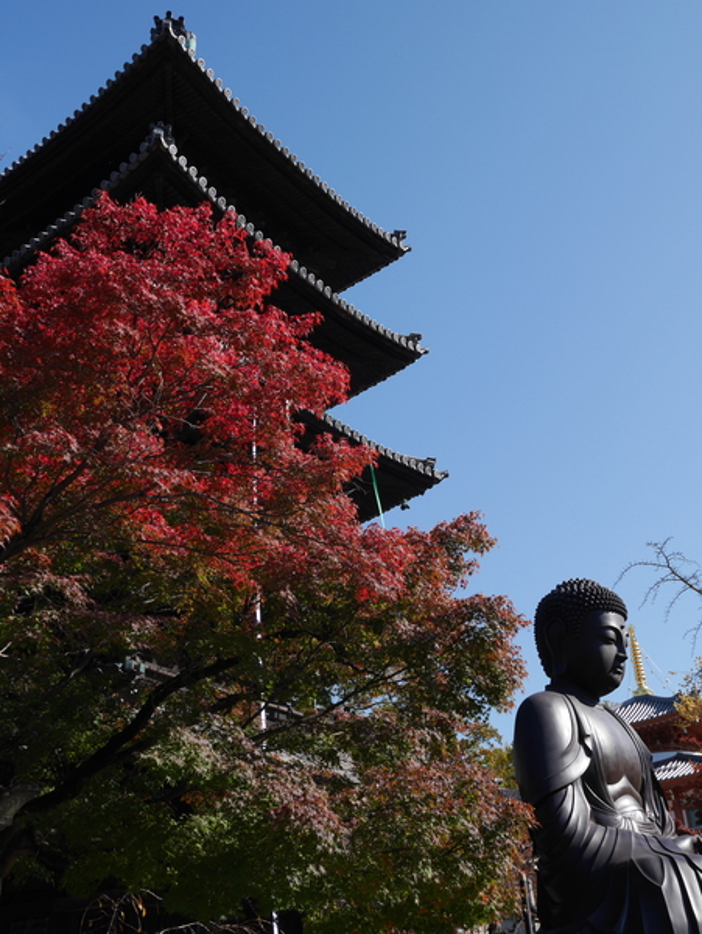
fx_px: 972
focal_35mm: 36
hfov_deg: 39.7
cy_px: 467
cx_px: 351
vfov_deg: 51.3
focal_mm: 18
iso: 200
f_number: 7.1
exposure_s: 1/320
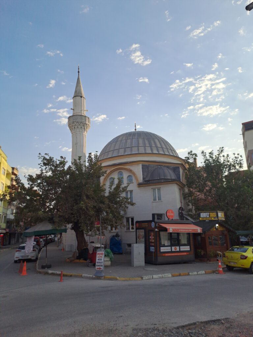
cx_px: 126
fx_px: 244
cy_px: 168
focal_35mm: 25
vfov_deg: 69.4
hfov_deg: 54.9
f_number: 1.8
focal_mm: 4.65
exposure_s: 1/1261
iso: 32
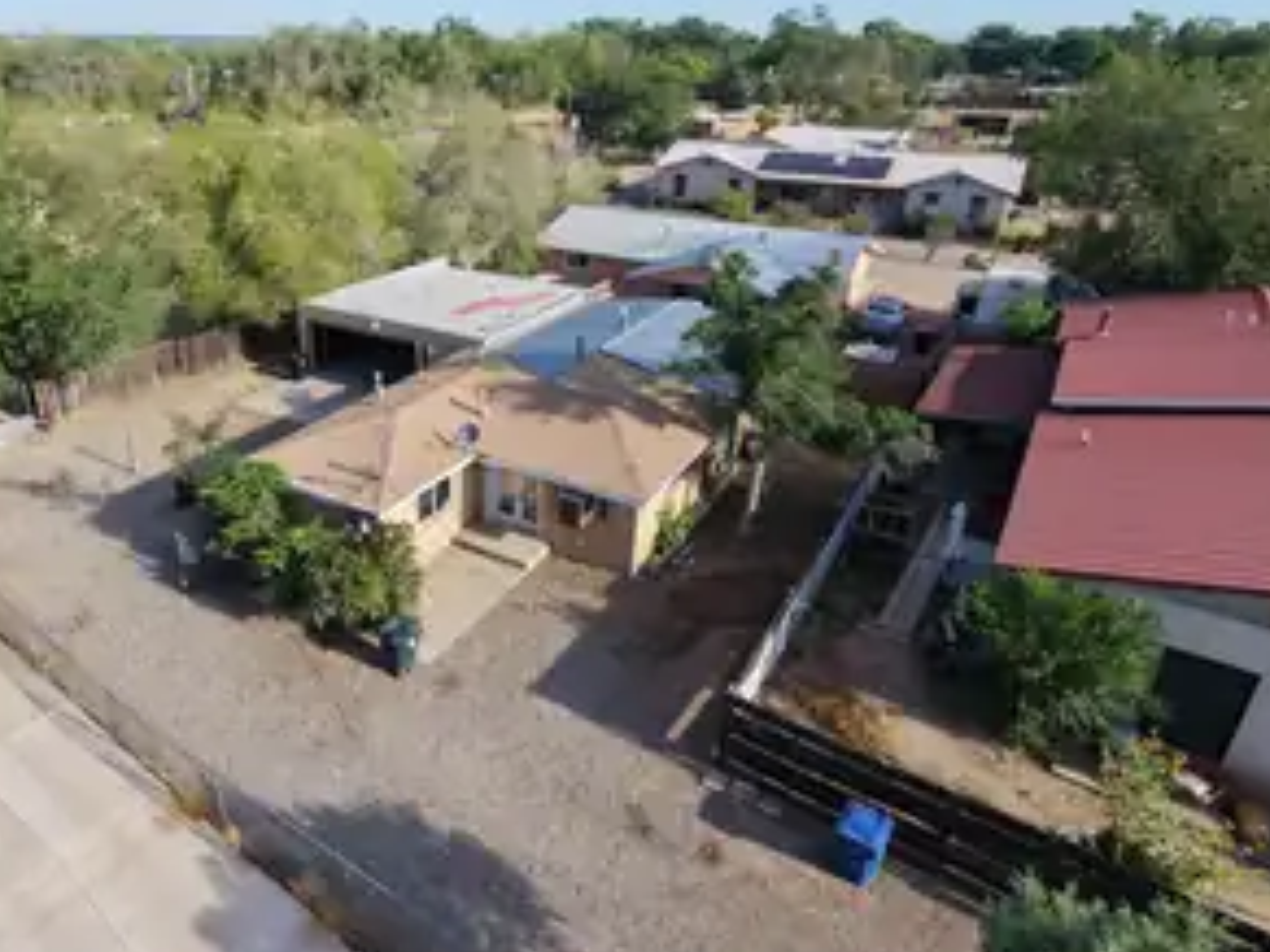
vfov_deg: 60.8
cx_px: 484
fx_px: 807
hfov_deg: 75.2
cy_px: 415
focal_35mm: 22
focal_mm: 3.05
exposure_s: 1/1250
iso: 280
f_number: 2.2
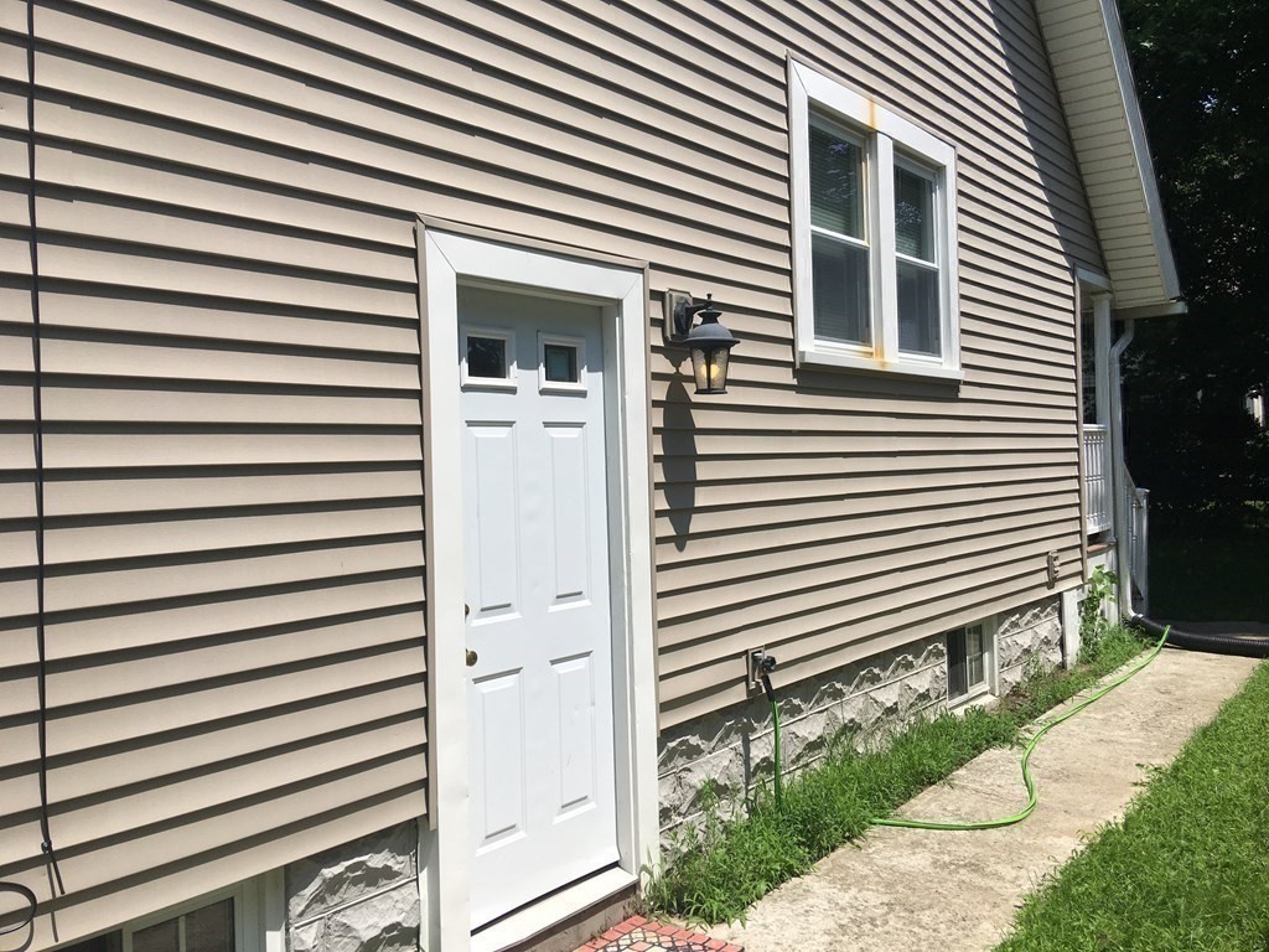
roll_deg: +1.7
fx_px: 1063
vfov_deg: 48.2
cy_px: 476
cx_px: 634
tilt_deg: -0.8
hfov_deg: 61.7
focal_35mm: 29
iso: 25
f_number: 2.2
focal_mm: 4.15
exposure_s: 1/2024
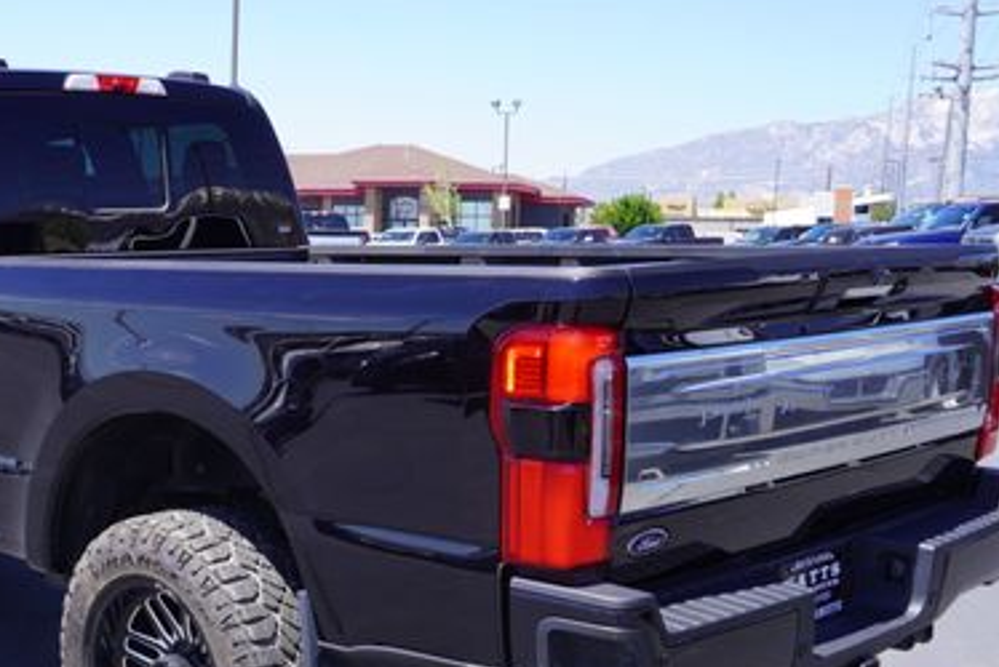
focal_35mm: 54
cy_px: 499
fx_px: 1496
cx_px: 232
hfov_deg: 36.0
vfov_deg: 24.9
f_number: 8
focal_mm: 21
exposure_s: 1/125
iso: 100
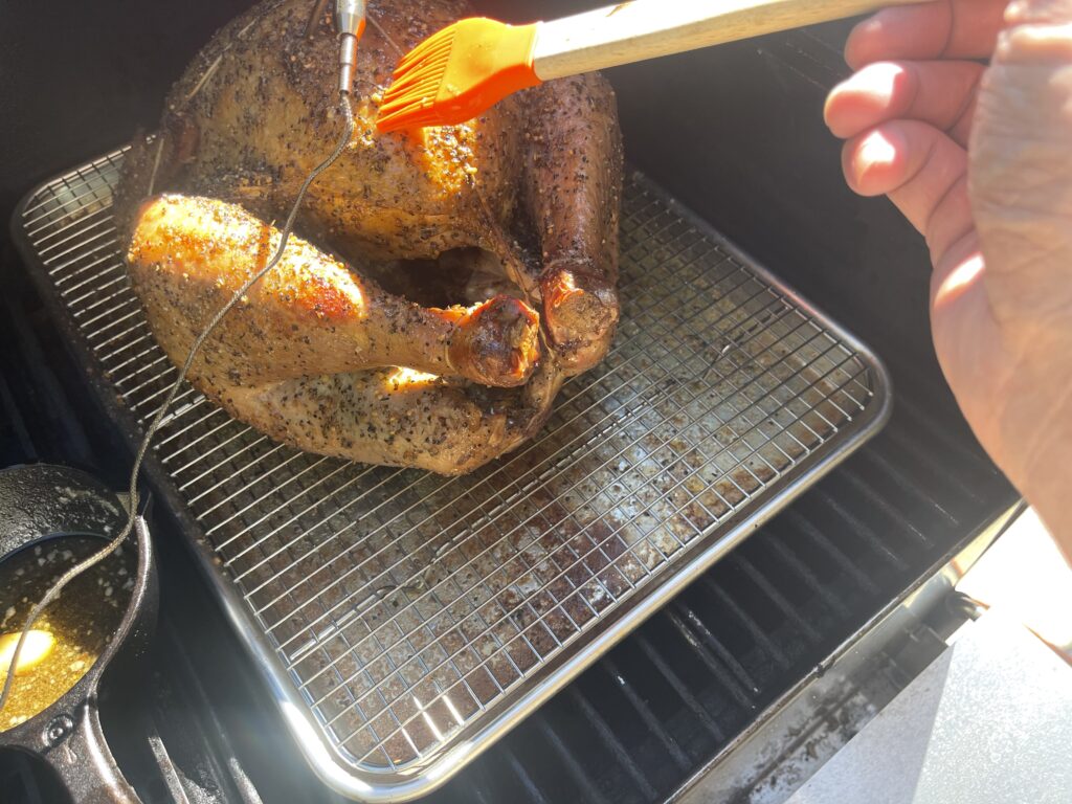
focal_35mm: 25
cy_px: 402
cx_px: 536
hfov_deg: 69.4
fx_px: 774
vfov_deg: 54.9
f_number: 1.6
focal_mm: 5.1
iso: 32
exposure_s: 1/143
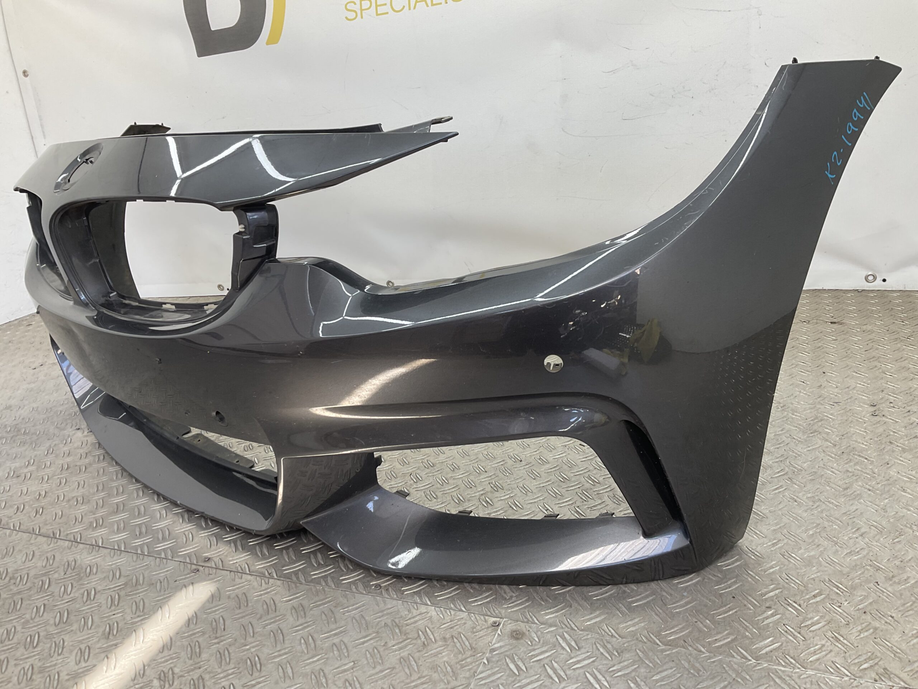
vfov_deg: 48.2
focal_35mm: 29
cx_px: 459
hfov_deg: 61.7
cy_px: 344
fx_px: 769
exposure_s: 1/100
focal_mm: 3
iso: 20
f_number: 1.8
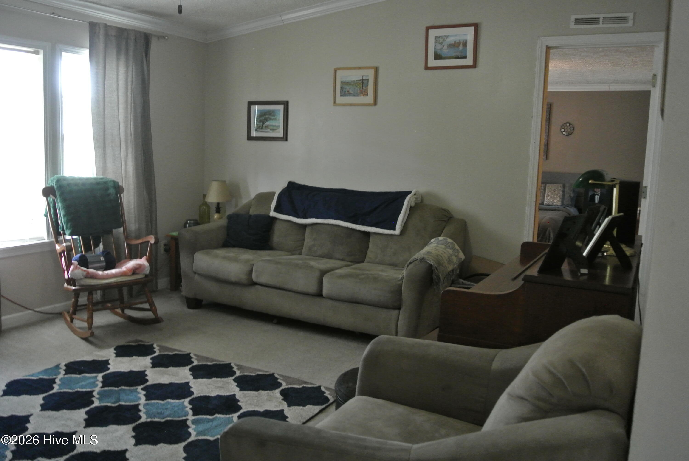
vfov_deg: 42.4
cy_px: 230
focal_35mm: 31
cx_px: 344
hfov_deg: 60.2
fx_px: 594
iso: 800
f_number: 3.8
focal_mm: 11.8
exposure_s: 1/25
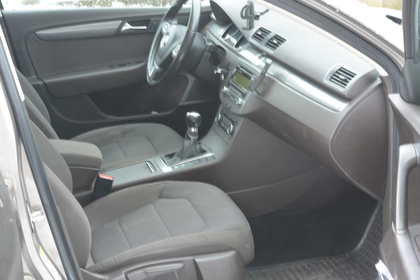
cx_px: 210
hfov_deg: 25.1
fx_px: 945
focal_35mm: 81
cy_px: 140
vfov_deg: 16.9
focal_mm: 30
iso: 160
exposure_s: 1/5
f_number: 5
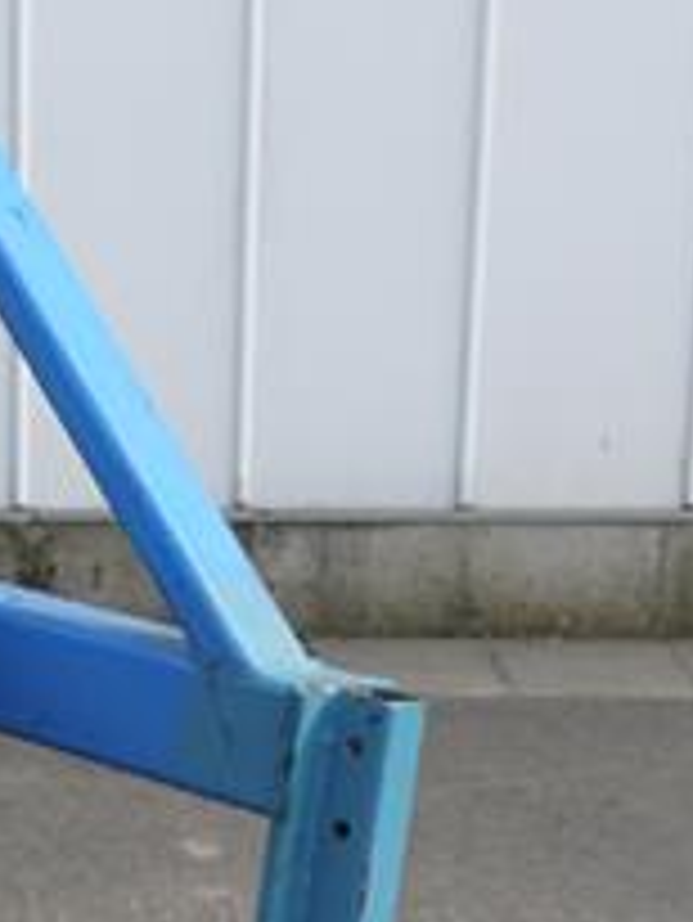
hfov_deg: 13.4
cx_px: -230
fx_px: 2827
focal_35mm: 106
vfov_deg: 18.5
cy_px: 603
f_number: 6.3
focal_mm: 17
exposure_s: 1/250
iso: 100
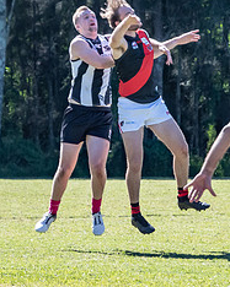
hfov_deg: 2.0
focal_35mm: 762
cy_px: 125
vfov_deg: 2.5
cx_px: 27
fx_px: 6488
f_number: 6.3
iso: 800
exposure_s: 1/2000
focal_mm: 185
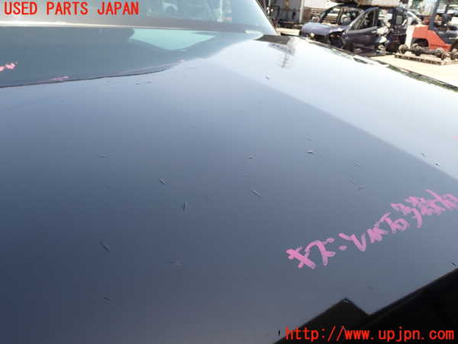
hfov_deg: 56.8
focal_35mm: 32
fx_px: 423
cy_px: 172
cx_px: 229
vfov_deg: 44.2
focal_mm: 5.79
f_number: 3.2
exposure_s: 1/320
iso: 100
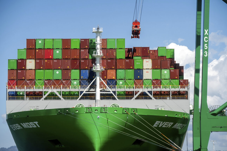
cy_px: 76
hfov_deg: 17.1
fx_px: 757
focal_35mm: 120
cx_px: 114
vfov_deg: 11.4
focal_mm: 120
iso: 400
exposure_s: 1/4000
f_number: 4.8
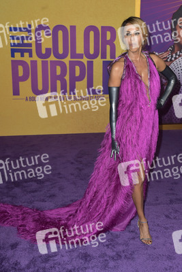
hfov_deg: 29.9
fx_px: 341
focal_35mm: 45
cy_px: 136
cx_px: 91
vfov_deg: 43.6
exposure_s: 1/250
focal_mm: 45
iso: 320
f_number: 6.3
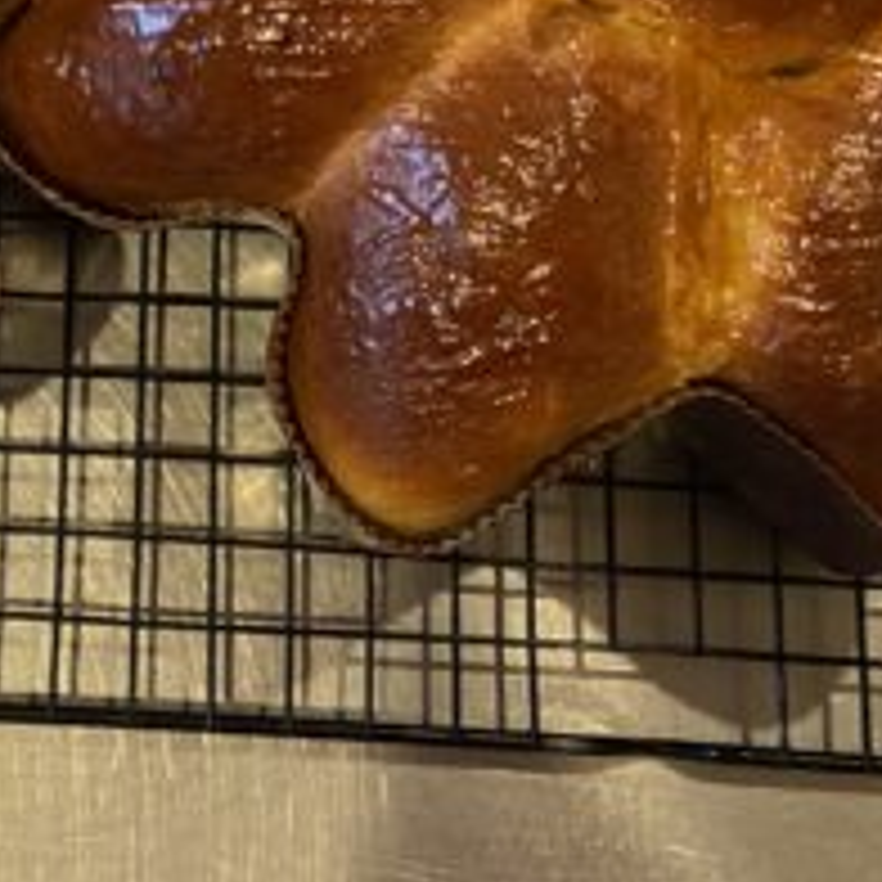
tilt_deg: -79.1
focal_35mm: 78
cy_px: 68
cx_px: 52
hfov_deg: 21.6
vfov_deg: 21.6
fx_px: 2248
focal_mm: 4.25
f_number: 1.8
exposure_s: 1/33
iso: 500
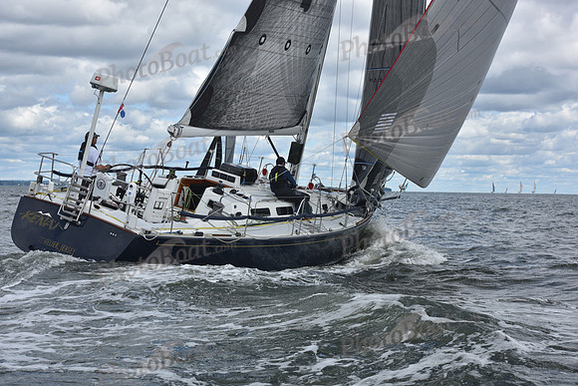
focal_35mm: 70
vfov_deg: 19.5
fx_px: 1124
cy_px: 193
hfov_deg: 28.8
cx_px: 289
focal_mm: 70
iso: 250
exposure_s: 1/800
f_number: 9
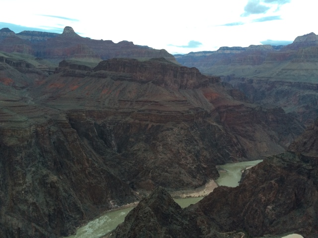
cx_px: 159
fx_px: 266
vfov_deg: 48.2
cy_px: 119
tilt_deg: -8.7
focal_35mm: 29
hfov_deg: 61.7
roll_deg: -1.0
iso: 40
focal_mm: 4.15
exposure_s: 1/30
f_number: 2.2
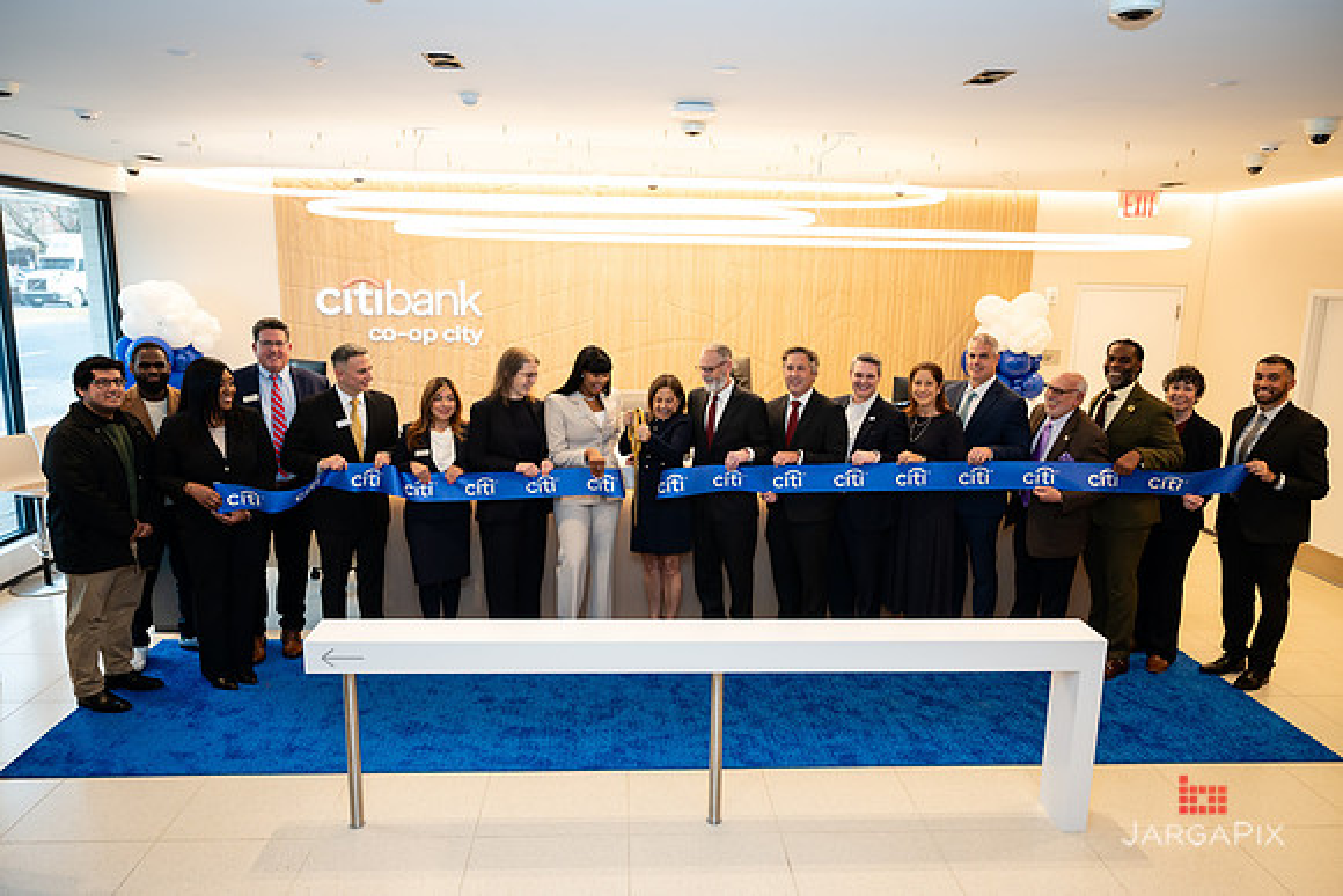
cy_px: 448
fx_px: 920
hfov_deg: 72.3
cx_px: 672
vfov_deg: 51.9
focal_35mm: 25
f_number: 3.2
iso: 400
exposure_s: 1/160
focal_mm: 24
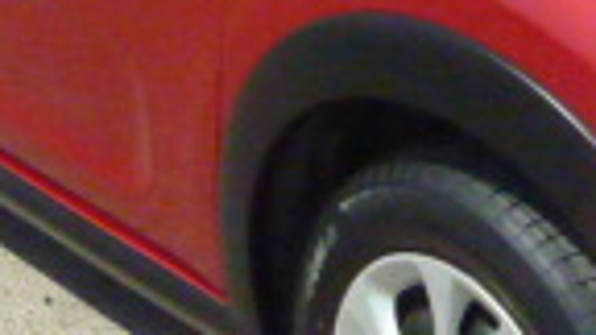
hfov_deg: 17.3
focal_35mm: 121
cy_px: 4
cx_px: 584
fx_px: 1912
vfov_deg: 9.9
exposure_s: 1/2000
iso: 800
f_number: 6.3
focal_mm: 4.1
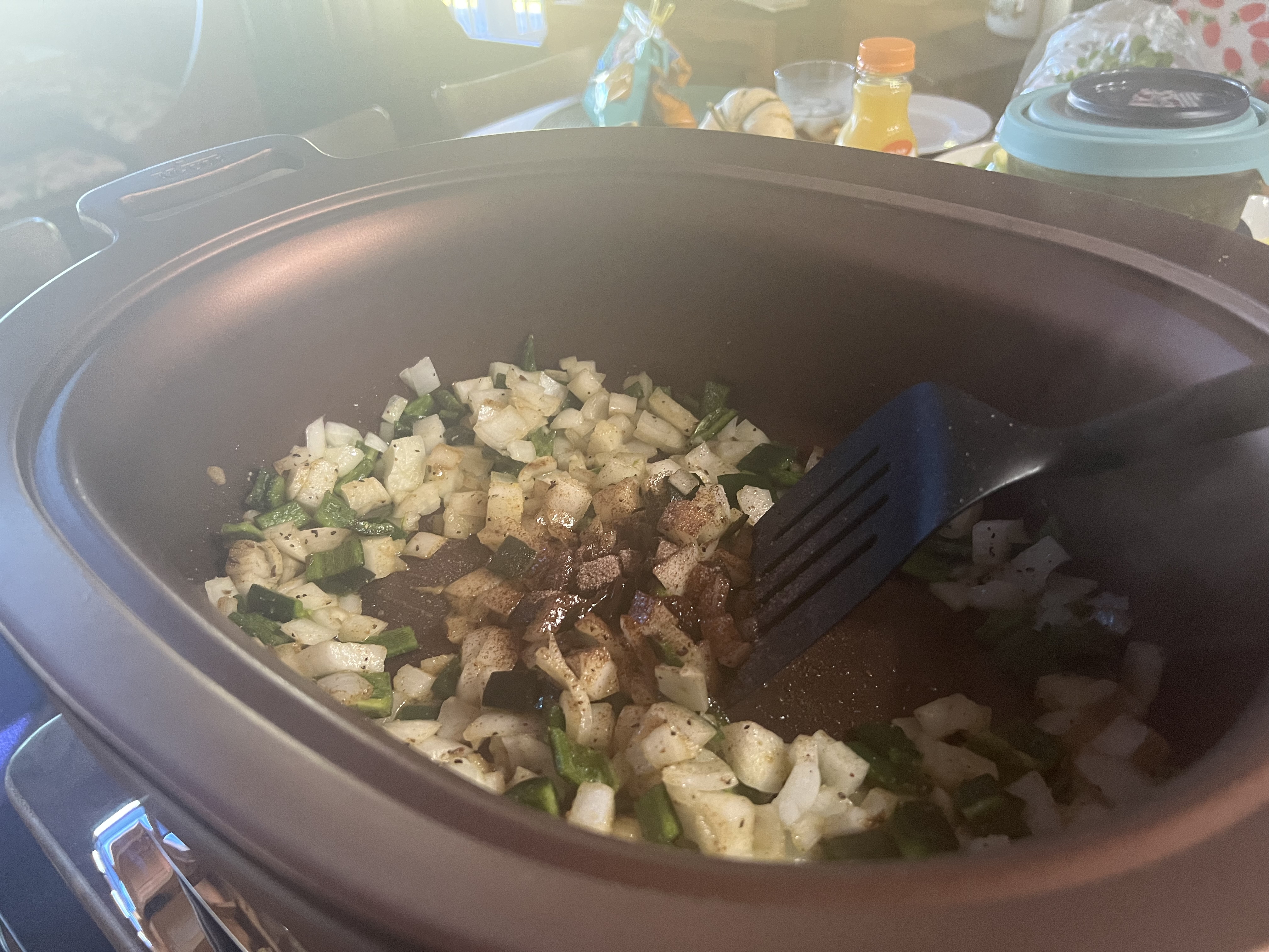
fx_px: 953
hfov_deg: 67.3
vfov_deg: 53.1
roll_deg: +5.5
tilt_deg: -34.7
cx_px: 634
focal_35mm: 26
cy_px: 476
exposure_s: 1/40
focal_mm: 5.7
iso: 400
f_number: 1.5
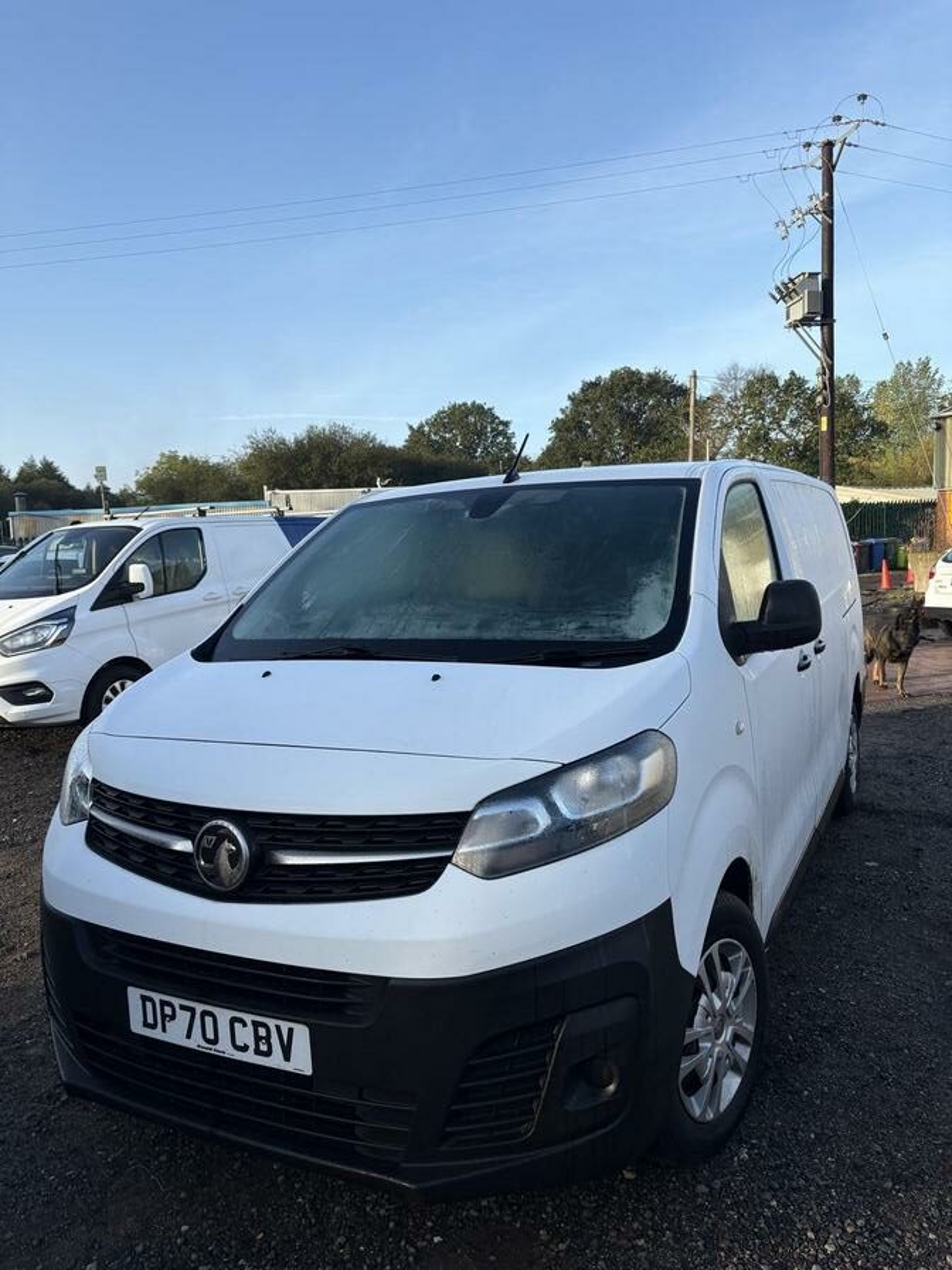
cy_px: 635
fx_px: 953
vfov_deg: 67.3
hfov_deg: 53.1
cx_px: 476
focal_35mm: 26
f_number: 1.6
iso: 50
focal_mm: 5.96
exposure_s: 1/1175
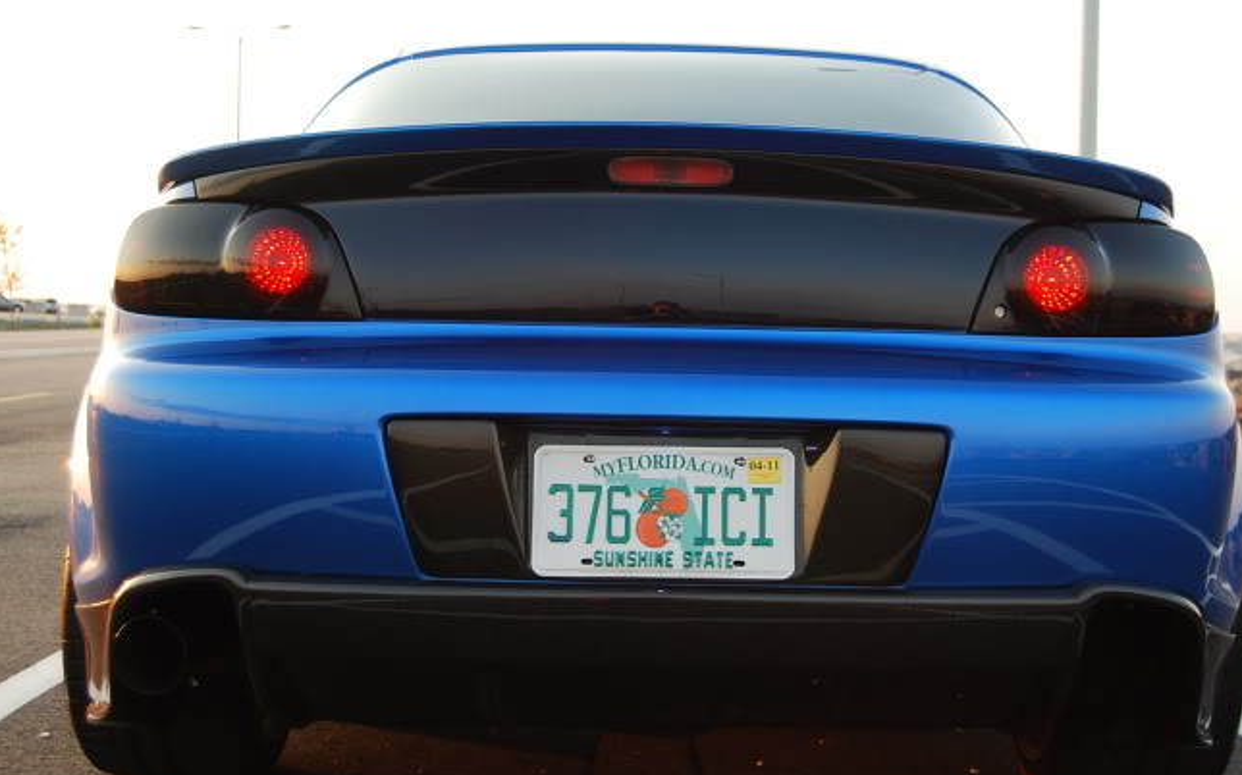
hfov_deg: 35.7
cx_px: 670
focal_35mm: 57
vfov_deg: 22.7
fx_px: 1929
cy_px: 356
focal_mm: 30
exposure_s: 1/50
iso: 200
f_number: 4.2
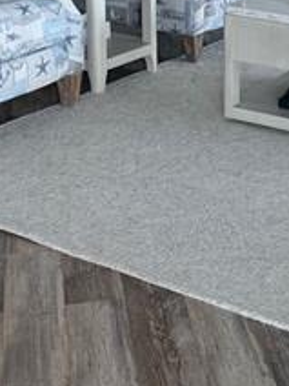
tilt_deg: -14.4
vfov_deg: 21.7
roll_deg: -0.9
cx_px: 334
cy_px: 0
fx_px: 968
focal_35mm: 87
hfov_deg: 16.4
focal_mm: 6.76
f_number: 1.78
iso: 100
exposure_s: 1/120
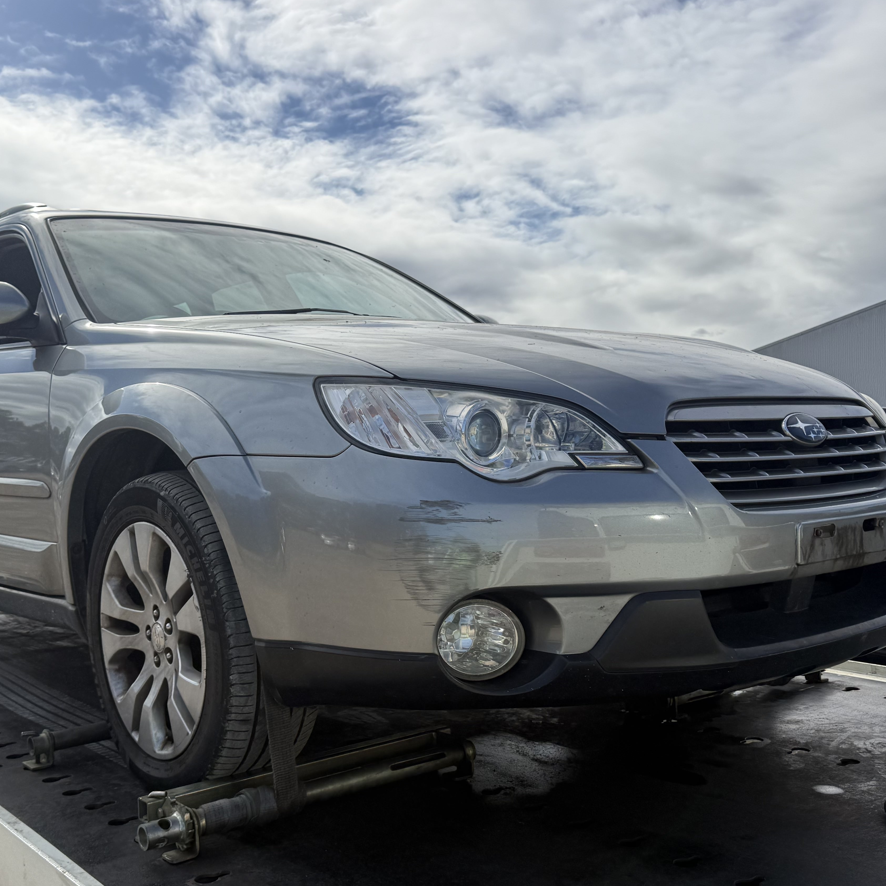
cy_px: 501
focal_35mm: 36
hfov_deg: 45.7
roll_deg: +2.5
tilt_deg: -2.4
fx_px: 1042
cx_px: 335
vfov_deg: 45.9
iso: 80
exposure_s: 1/6173
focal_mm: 6.76
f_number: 1.78
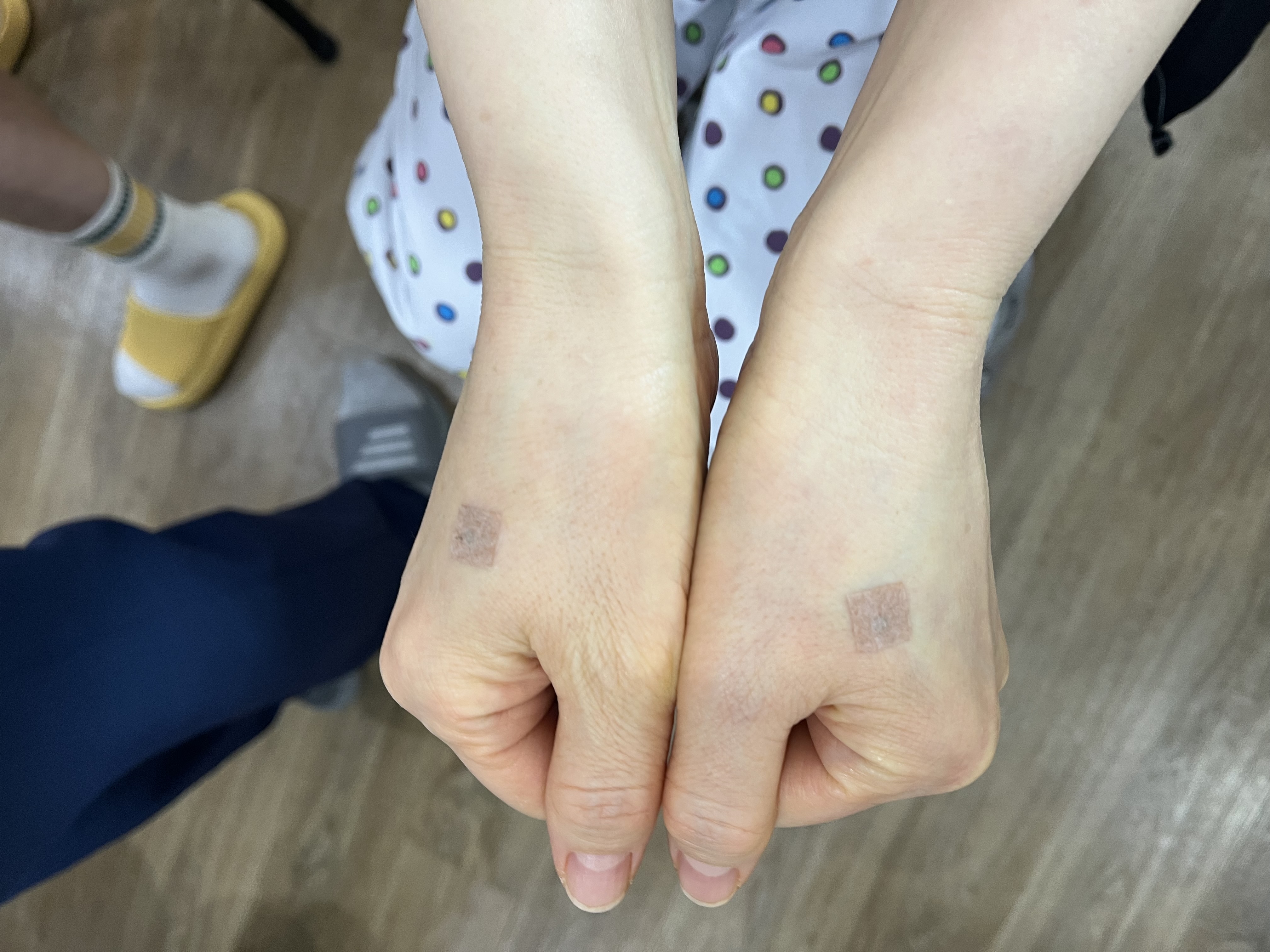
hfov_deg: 67.3
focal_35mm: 26
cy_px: 476
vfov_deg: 53.1
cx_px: 635
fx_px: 954
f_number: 1.6
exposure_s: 1/60
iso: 100
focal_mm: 5.1
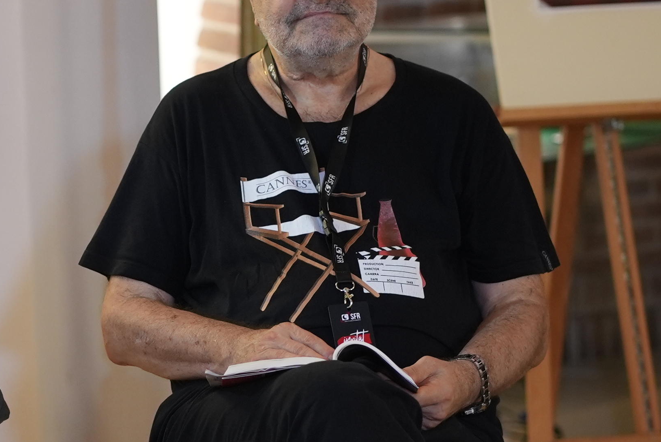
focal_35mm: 222
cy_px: 365
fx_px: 4078
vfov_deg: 6.2
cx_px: -14
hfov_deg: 9.2
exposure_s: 1/160
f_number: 2.5
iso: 2000
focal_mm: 85
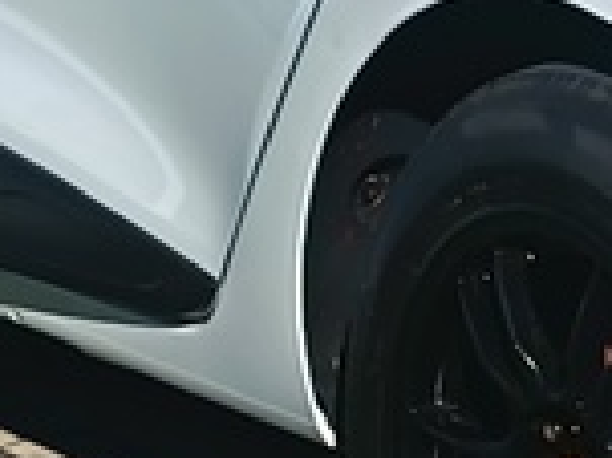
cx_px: 875
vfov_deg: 5.8
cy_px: -268
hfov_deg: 7.8
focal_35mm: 251
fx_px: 4434
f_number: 1.75
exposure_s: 1/1401
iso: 100
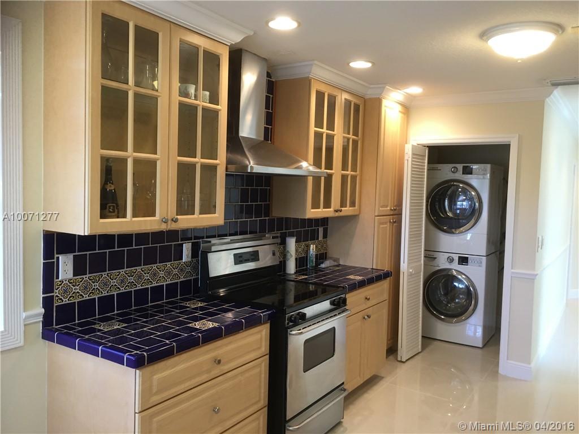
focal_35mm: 29
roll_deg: -1.6
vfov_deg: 48.2
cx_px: 290
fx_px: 485
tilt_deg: -2.9
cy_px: 217
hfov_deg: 61.7
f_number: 2.2
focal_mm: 4.15
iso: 50
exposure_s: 1/15
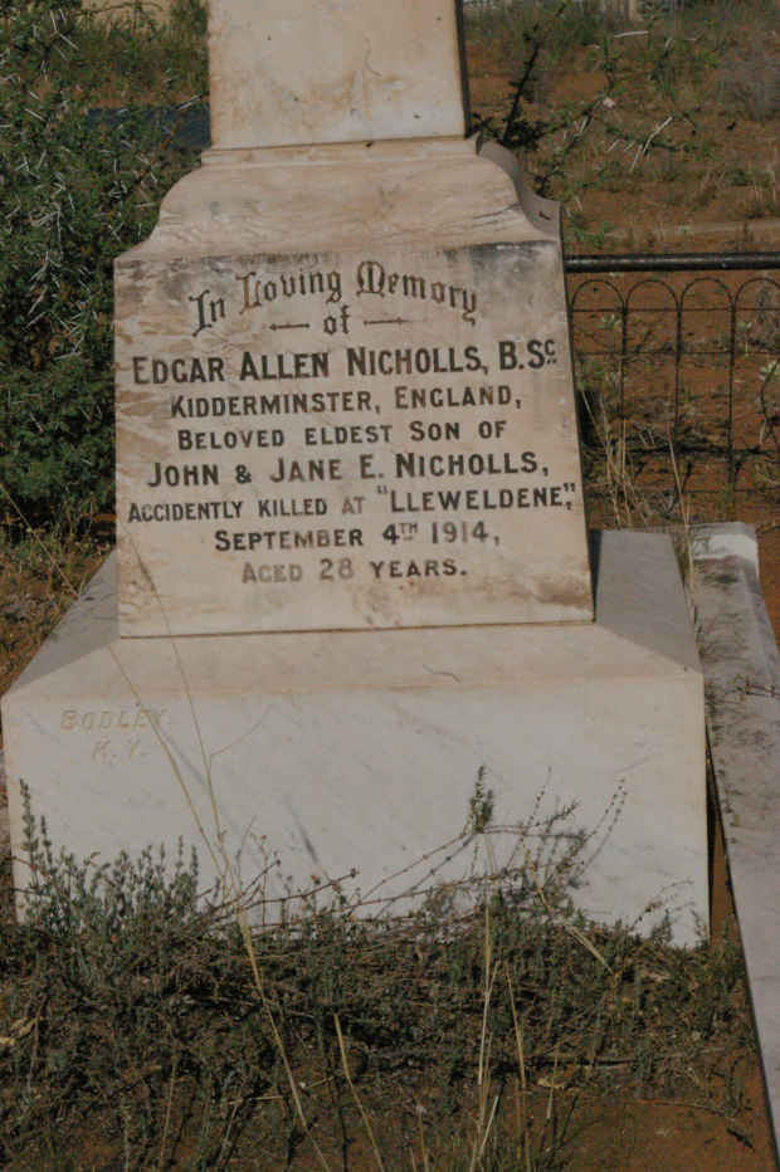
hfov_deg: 16.5
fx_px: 2685
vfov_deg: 24.6
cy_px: 586
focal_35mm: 82
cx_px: 390
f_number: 32
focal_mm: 55
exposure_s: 1/2000
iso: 3200
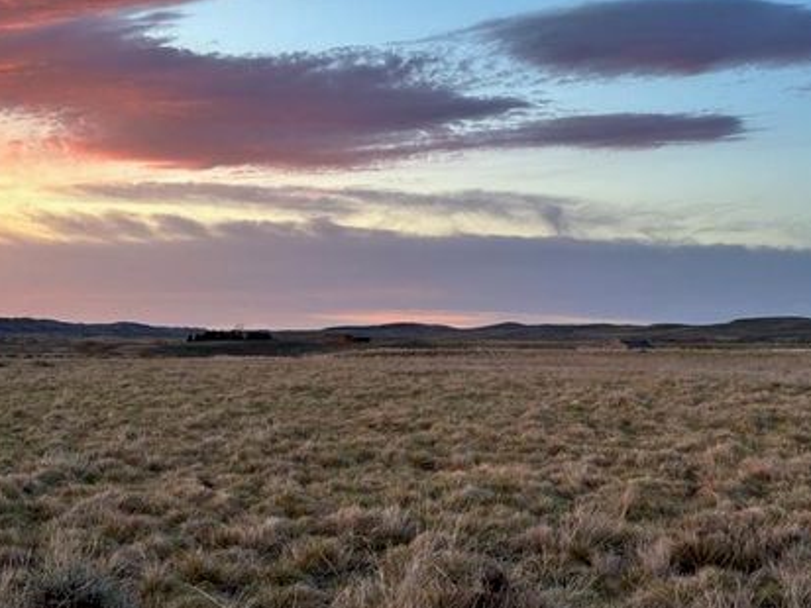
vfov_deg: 23.3
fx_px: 1476
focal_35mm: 63
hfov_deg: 30.7
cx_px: 420
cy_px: 299
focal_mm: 5.96
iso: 50
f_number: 1.6
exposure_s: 1/128
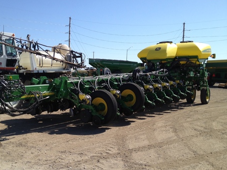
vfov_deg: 34.3
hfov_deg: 44.6
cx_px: 92
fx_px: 275
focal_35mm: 42
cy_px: 96
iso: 64
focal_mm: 4.28
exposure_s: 1/1672
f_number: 2.4
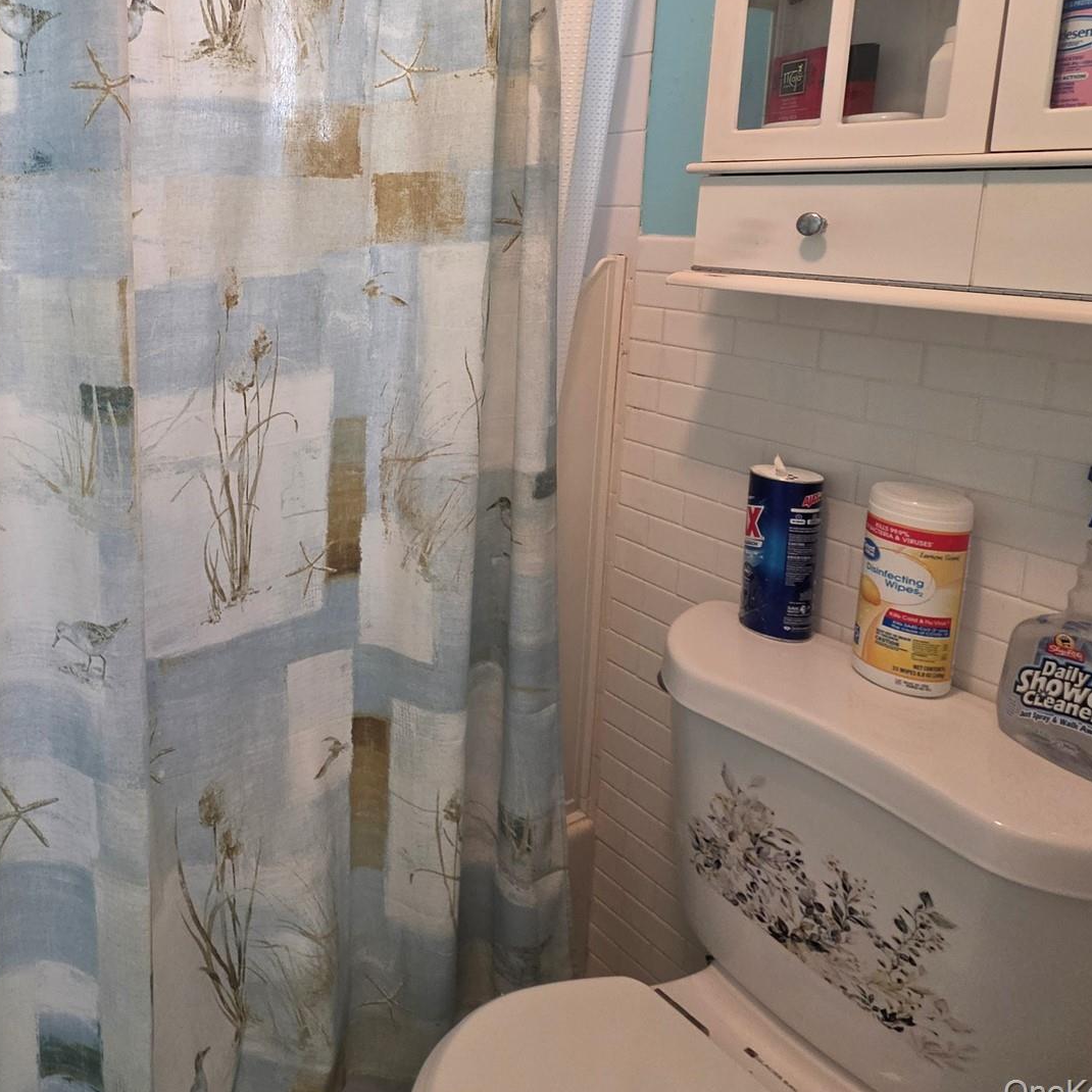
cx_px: 166
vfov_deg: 67.0
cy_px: 333
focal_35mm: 22
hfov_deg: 61.7
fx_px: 785
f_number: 1.9
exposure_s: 1/120
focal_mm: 2.2
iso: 250
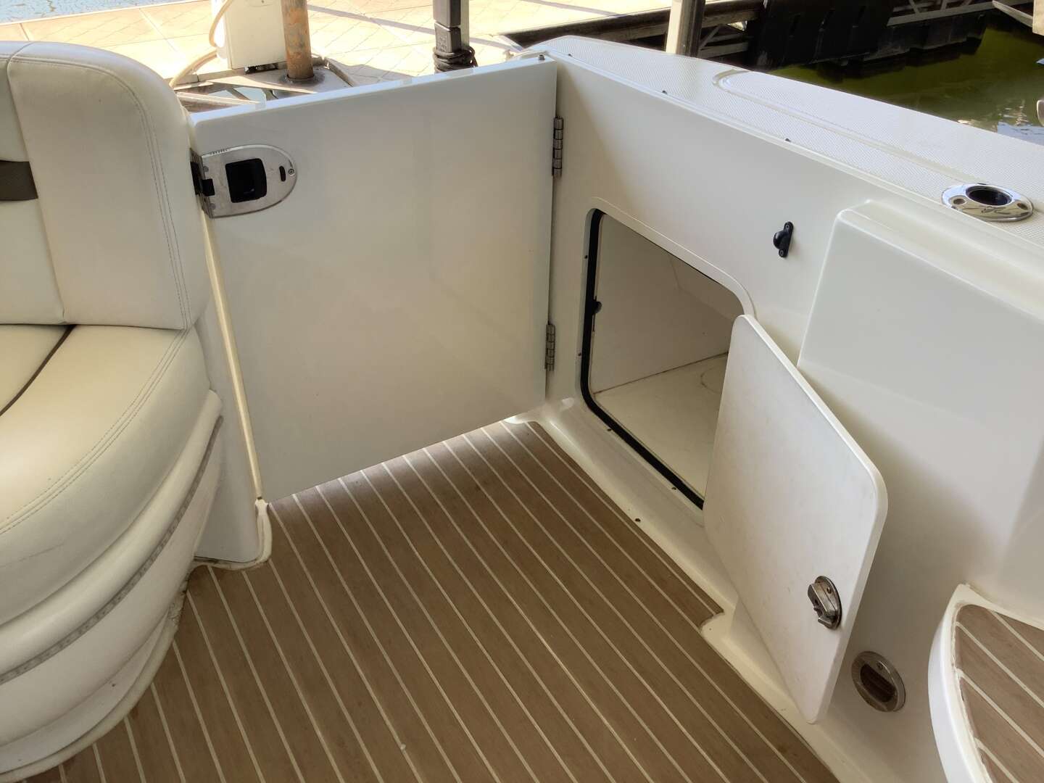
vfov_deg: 45.4
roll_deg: -1.3
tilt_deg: -37.7
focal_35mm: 31
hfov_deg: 58.4
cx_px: 522
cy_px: 392
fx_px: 935
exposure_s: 1/154
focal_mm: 3.3
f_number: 2.4
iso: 25
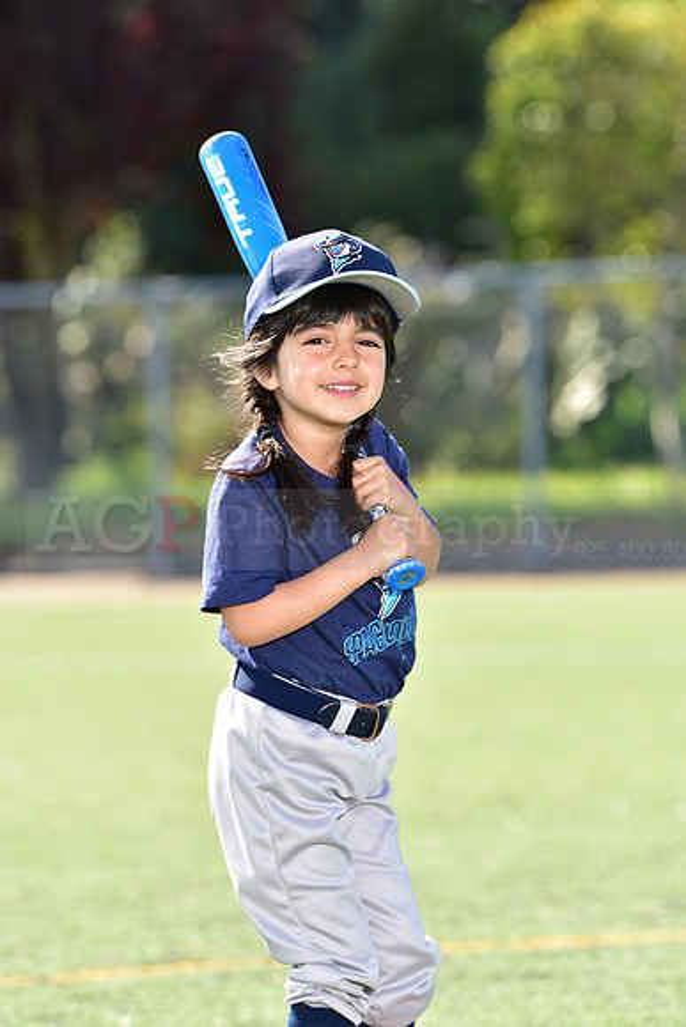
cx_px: 343
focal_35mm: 185
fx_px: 5284
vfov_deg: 11.1
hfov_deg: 7.4
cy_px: 514
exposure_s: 1/160
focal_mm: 185
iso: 80
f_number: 5
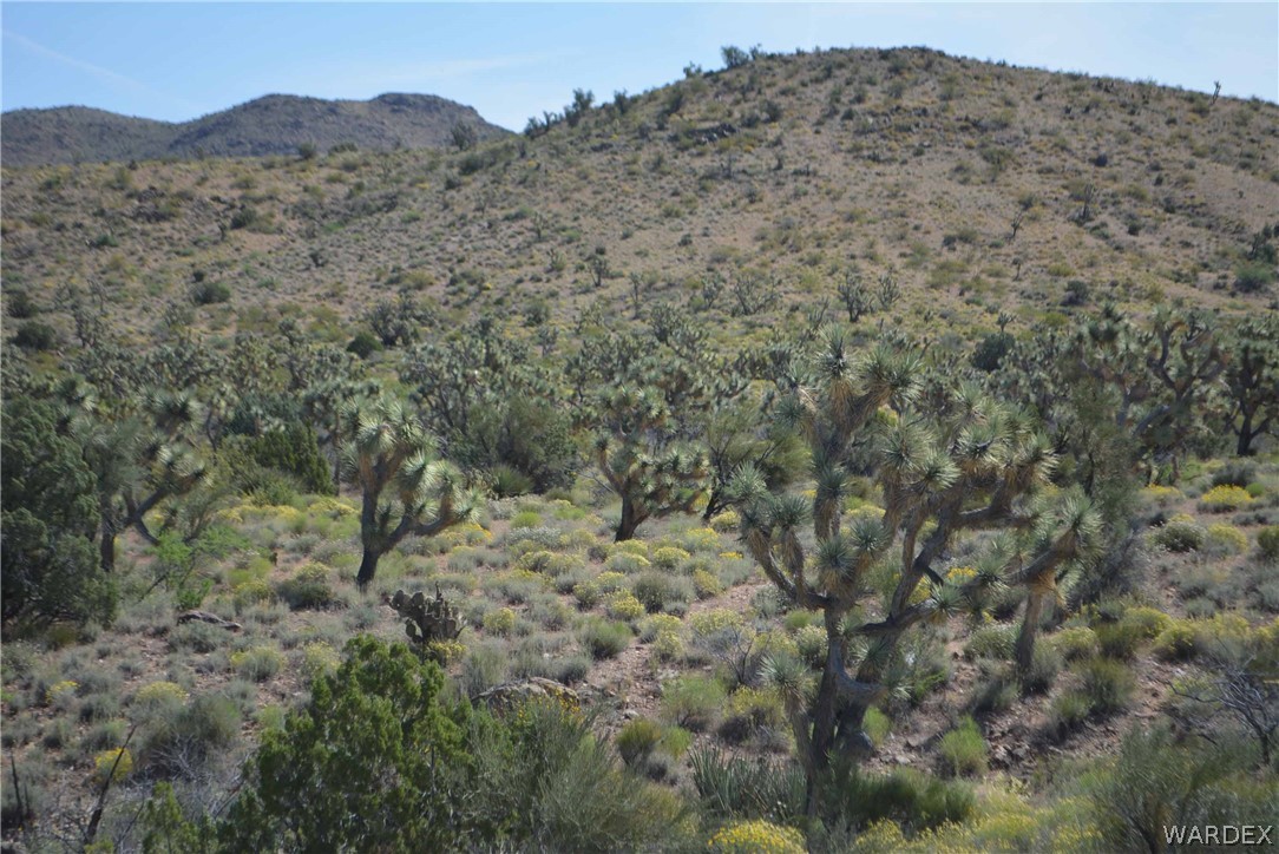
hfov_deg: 24.6
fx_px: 2932
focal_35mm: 82
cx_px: 640
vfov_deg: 16.6
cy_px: 427
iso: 400
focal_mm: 55
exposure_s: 1/1600
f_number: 5.6
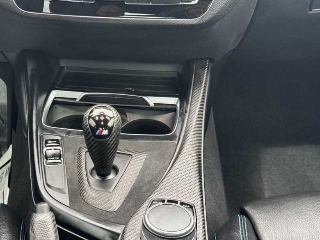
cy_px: 127
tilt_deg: -32.4
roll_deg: +0.6
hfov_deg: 30.6
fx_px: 582
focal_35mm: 63
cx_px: 118
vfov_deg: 23.3
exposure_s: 1/106
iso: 100
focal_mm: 6.76
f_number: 1.78
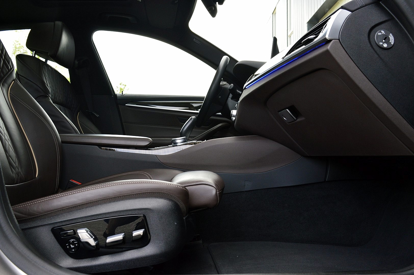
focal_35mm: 33
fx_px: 379
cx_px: 207
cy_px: 138
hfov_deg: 57.3
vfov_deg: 39.9
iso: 400
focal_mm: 22
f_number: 8
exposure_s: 1/80
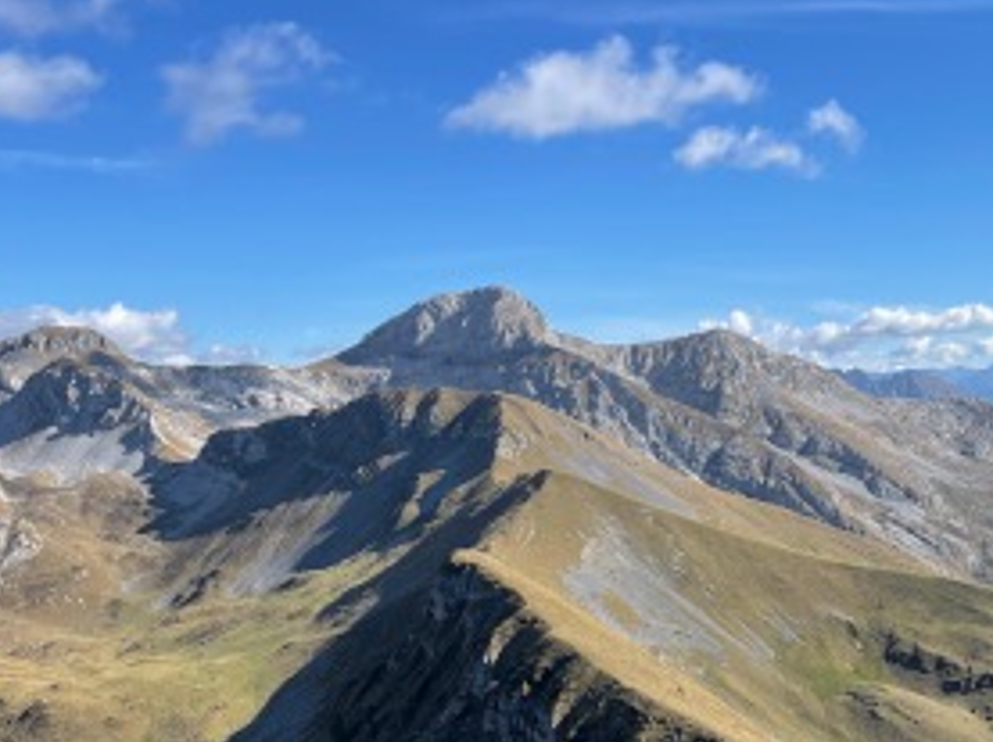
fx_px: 1346
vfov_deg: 30.7
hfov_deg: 39.9
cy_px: 453
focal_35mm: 47
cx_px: 674
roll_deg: +2.1
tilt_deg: -1.6
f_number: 1.6
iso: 32
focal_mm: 4.2
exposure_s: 1/3205
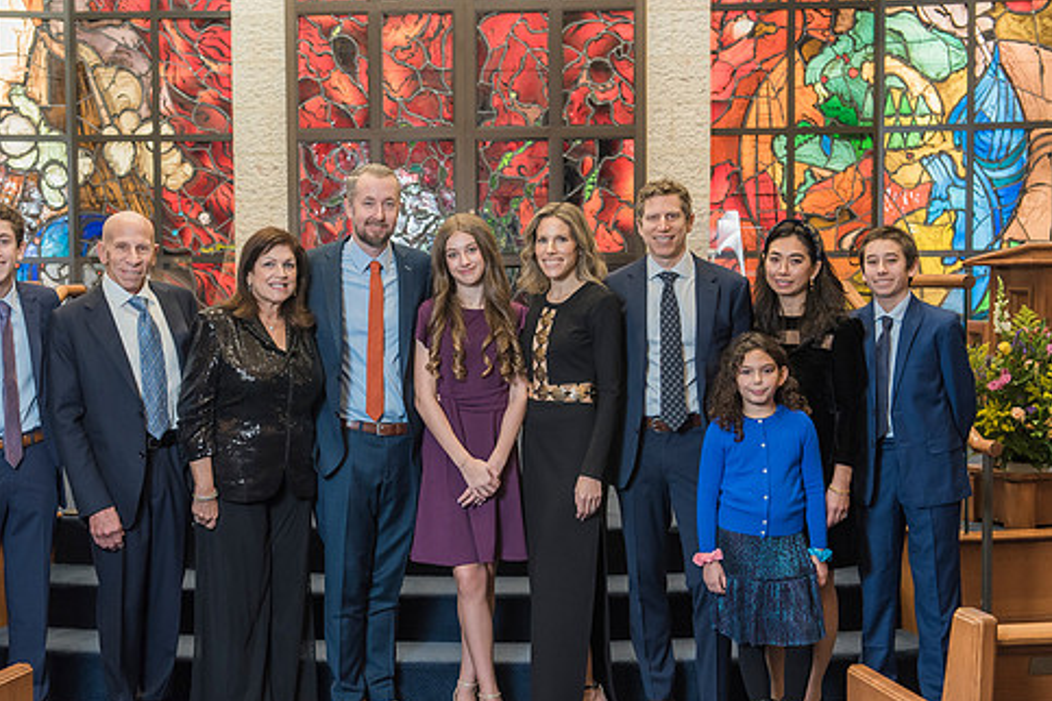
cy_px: 382
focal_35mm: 55
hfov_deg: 36.1
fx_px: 1607
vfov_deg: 24.6
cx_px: 432
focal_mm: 44
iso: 1250
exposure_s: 1/100
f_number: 4
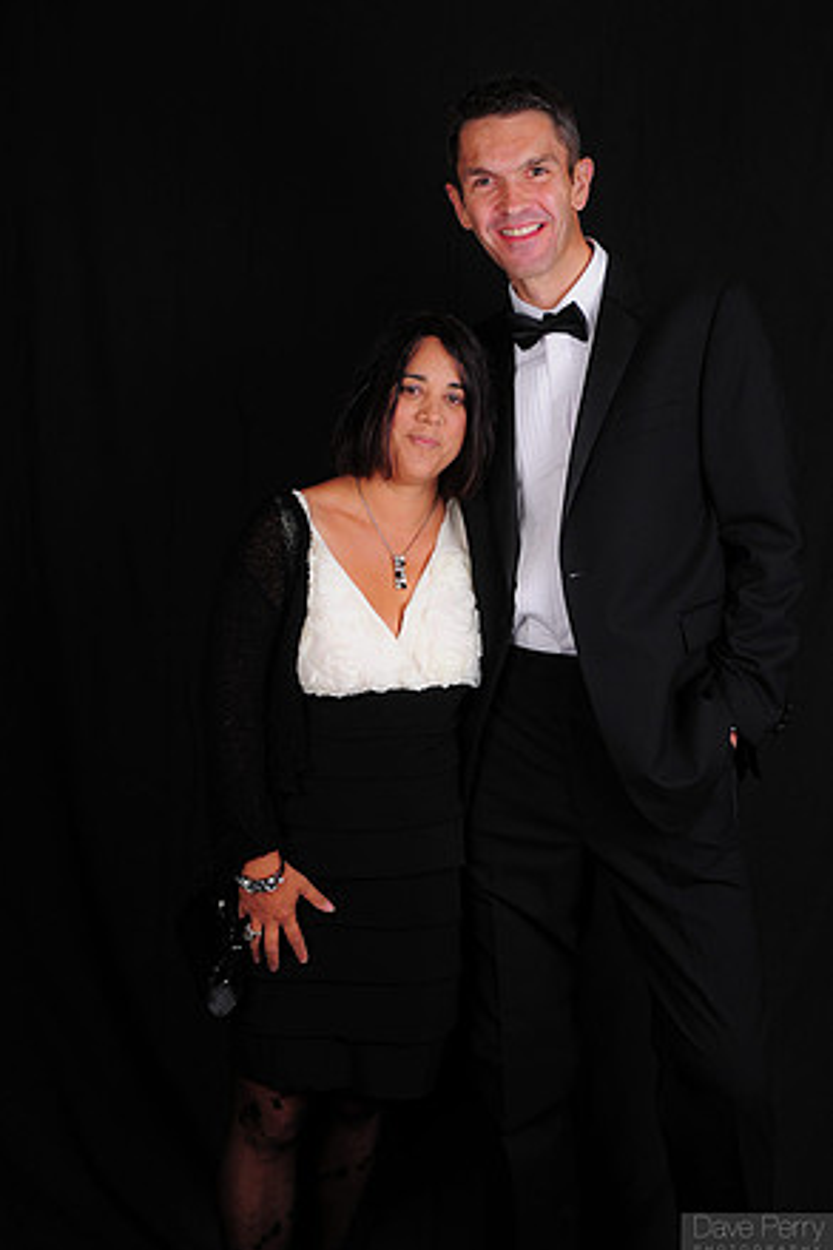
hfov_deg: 28.3
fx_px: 1650
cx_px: 414
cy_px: 616
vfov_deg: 41.5
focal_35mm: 48
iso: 200
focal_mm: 31
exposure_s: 1/125
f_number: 8
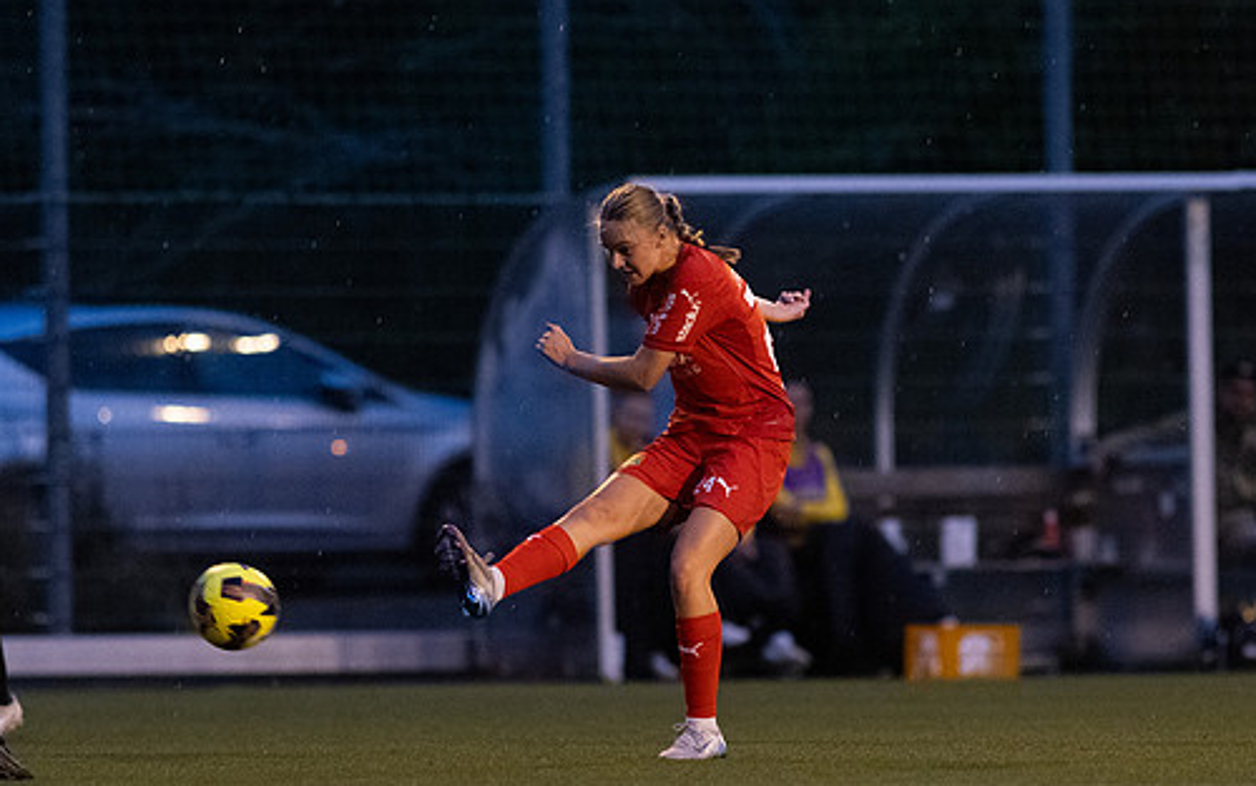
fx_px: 18219
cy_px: 458
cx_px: 681
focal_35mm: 532
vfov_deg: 2.5
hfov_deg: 3.9
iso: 8000
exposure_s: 1/640
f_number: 3.2
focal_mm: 300
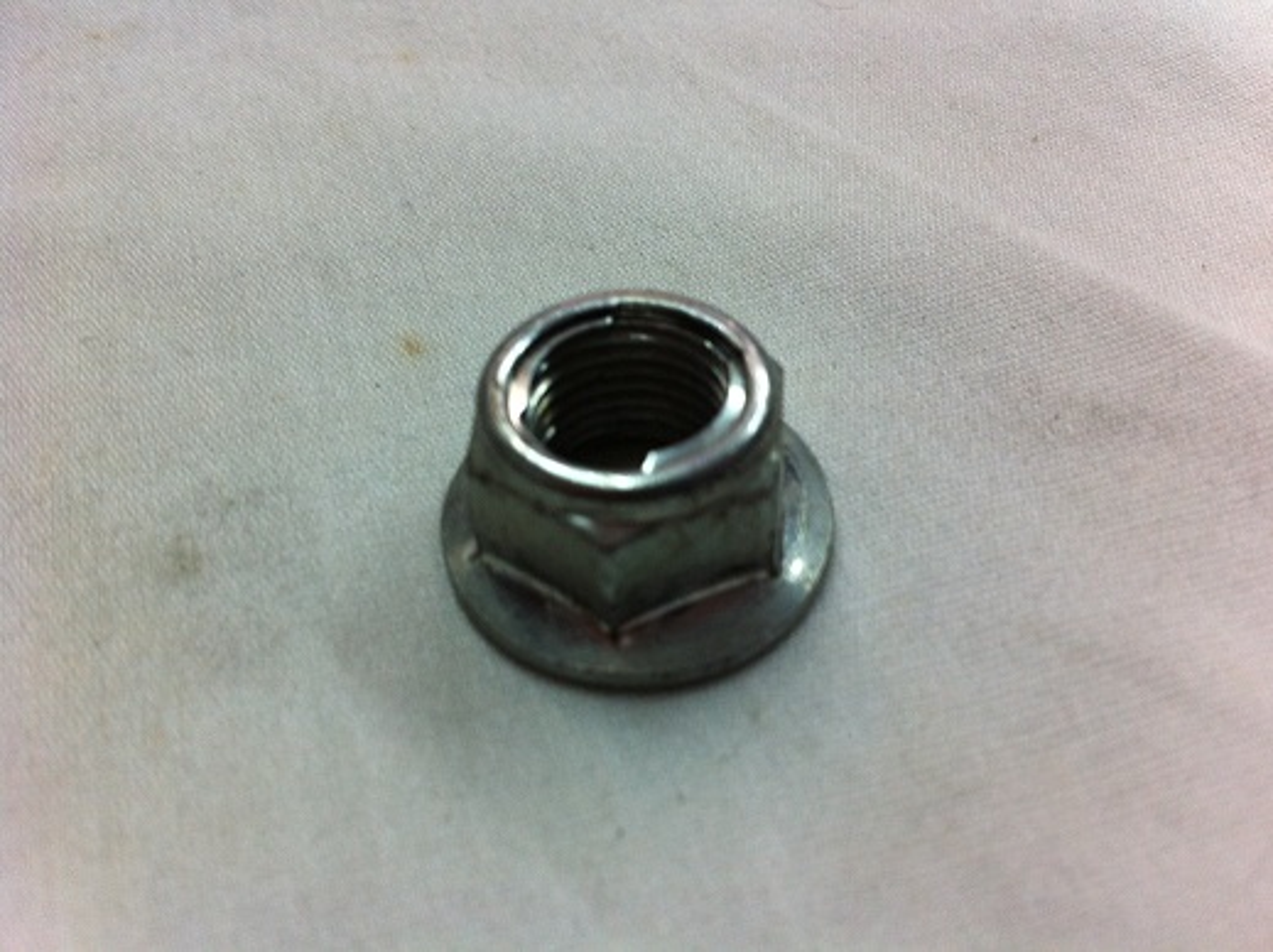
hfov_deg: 52.7
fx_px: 1286
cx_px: 636
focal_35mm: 35
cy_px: 476
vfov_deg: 40.6
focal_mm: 3.85
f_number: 2.8
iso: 80
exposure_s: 1/15
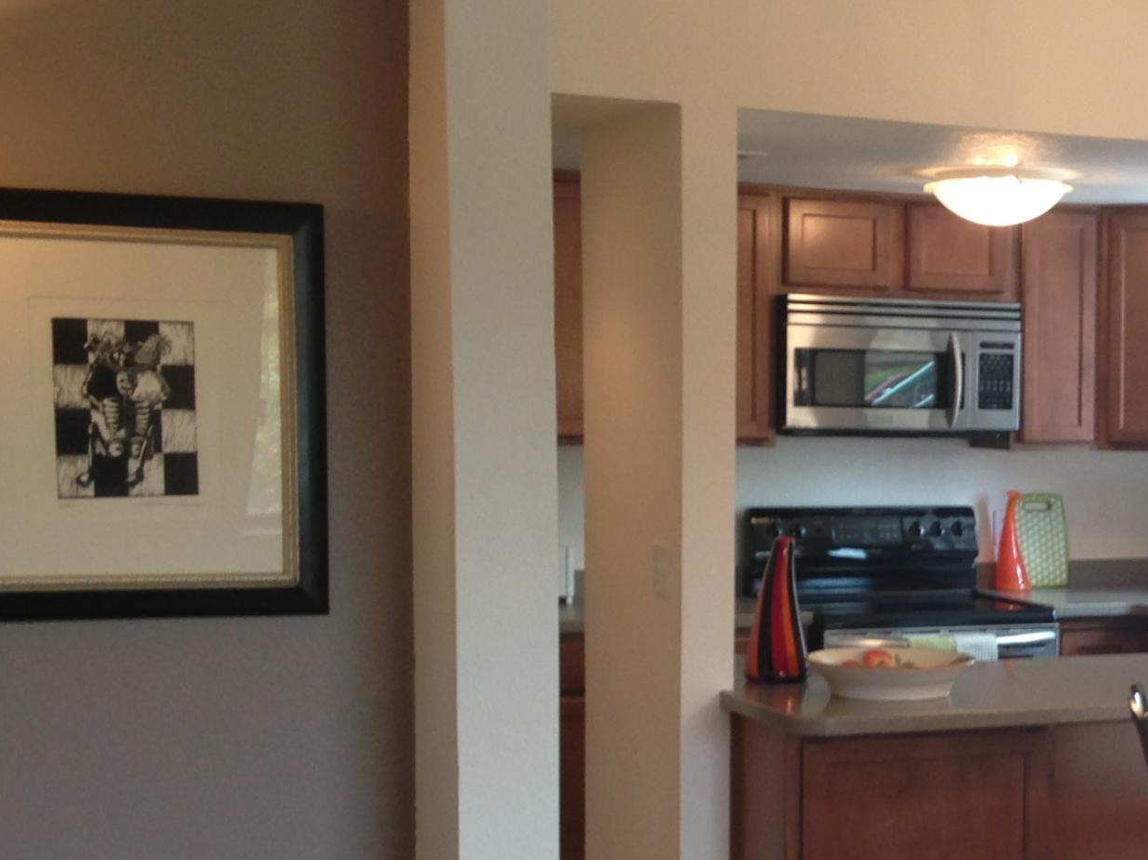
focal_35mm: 80
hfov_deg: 23.6
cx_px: 1103
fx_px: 2653
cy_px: 673
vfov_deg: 18.3
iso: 50
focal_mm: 4.13
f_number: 2.4
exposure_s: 1/24
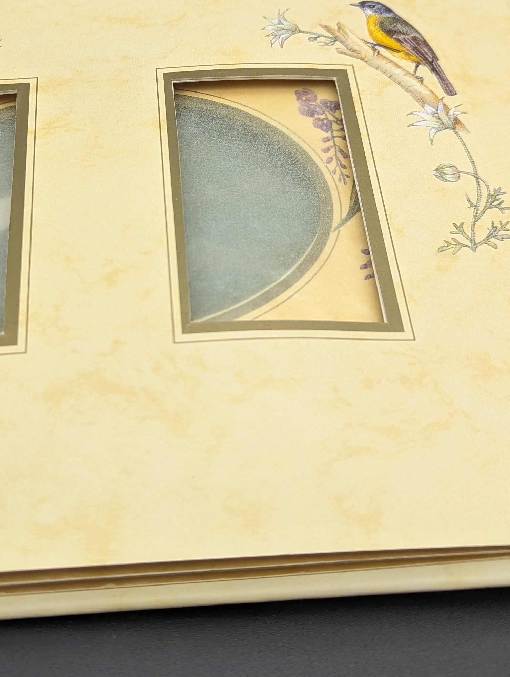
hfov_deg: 29.5
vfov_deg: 38.1
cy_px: 187
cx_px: 160
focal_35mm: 49
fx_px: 960
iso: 64
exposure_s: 1/138
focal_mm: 6.81
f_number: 1.85
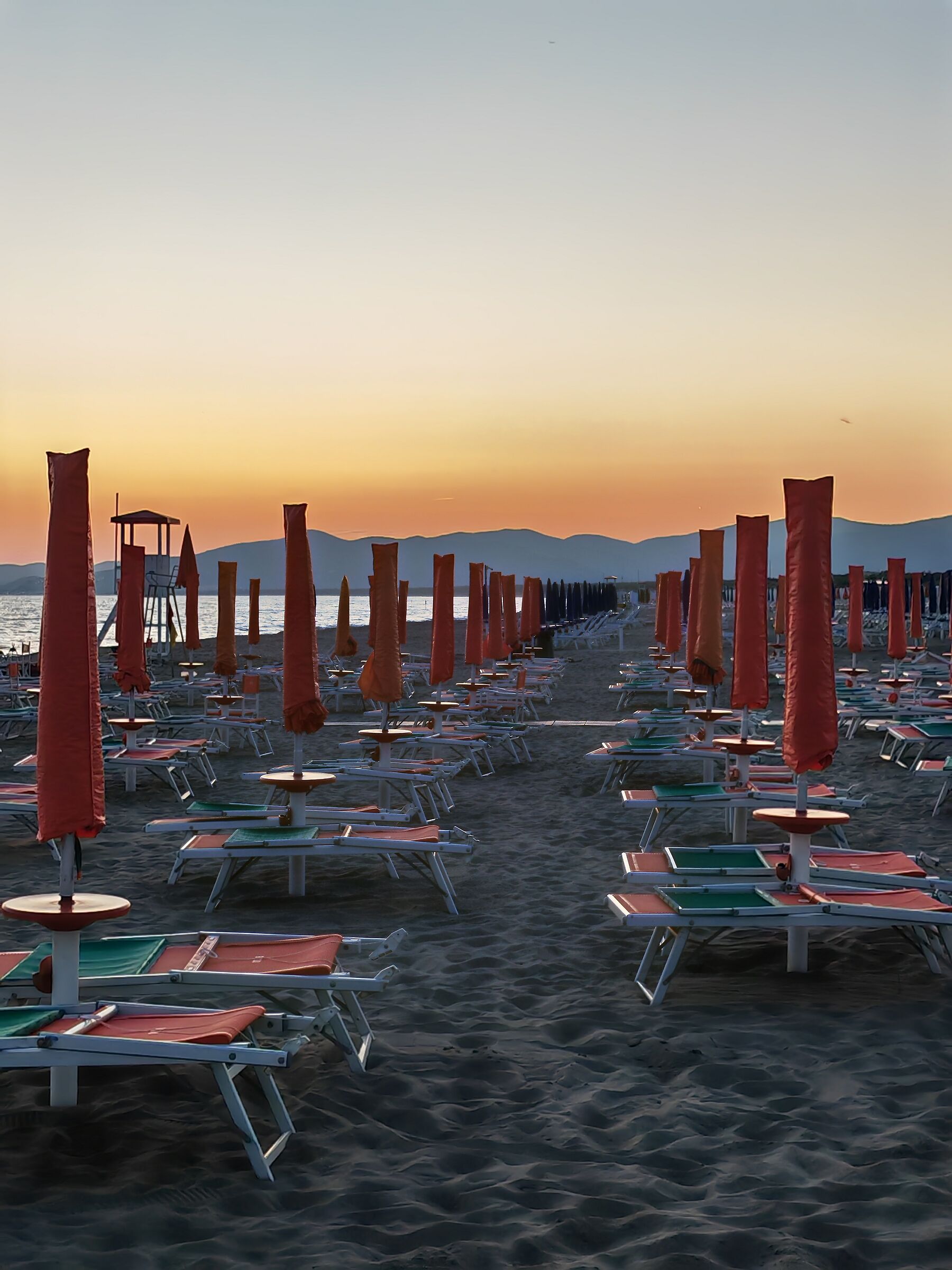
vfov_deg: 32.2
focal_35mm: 60
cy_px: 635
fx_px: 2200
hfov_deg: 24.4
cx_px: 476
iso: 64
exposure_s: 1/150
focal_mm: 5.53
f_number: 1.8
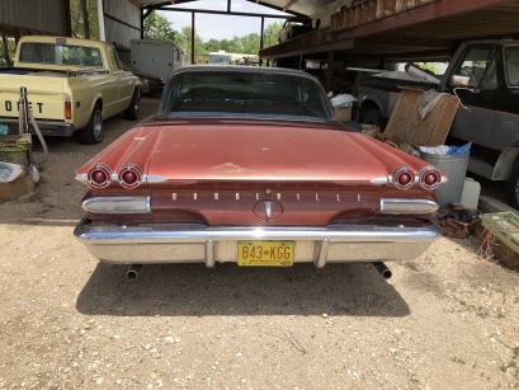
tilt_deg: -15.1
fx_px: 420
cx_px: 260
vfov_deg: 49.8
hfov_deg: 63.4
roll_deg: -3.1
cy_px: 195
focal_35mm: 28
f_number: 1.8
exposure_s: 1/1656
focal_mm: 3.99
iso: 20
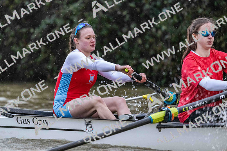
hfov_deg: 5.2
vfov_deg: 3.4
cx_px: 114
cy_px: 76
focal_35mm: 400
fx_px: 2523
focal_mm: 400
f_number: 4.5
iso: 11400
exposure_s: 1/1600
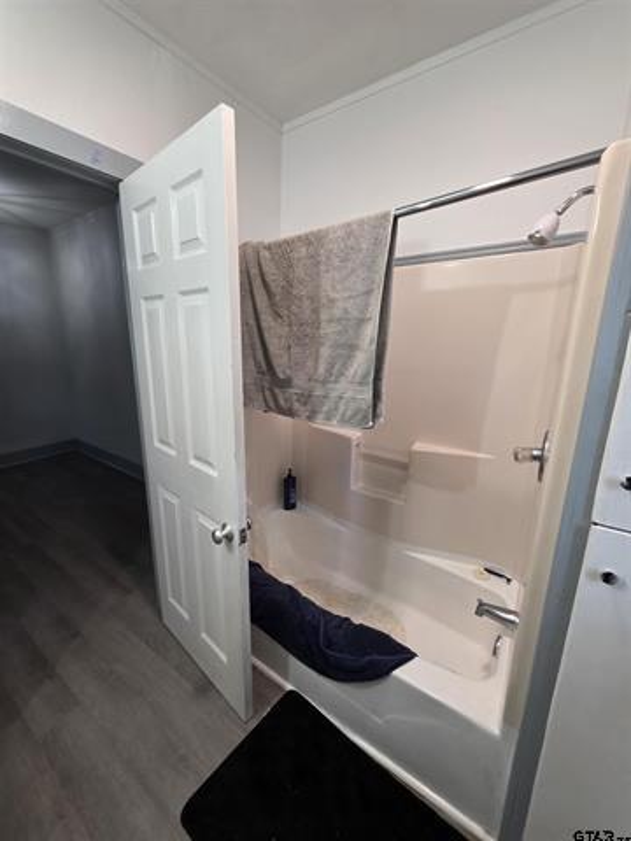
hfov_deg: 89.9
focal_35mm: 13
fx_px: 316
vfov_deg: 106.2
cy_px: 420
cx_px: 316
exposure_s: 1/60
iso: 160
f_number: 1.9
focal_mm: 2.2
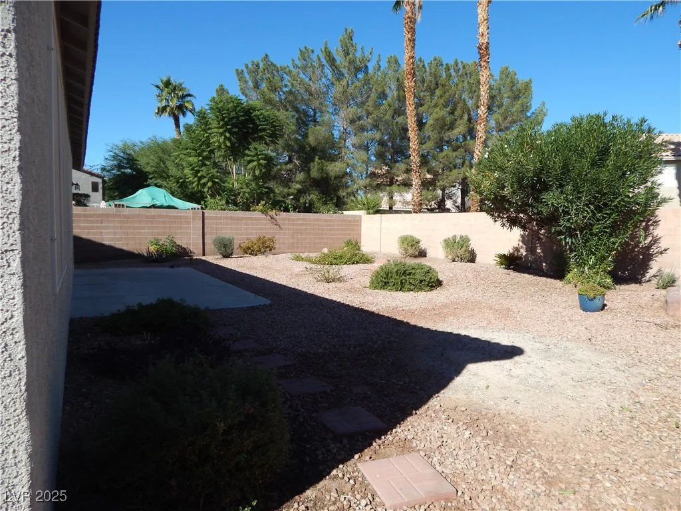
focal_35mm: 23
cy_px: 256
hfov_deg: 73.9
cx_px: 340
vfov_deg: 58.9
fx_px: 452
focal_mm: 4
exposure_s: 1/400
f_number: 6
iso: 125
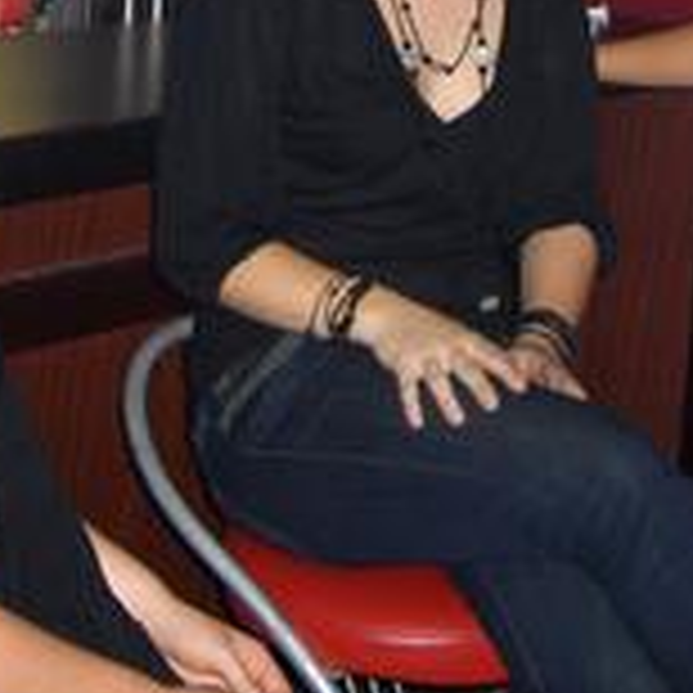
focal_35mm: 95
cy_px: -22
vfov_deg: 17.8
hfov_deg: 18.2
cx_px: 490
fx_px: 2152
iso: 100
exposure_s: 1/60
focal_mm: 5.8
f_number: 2.6
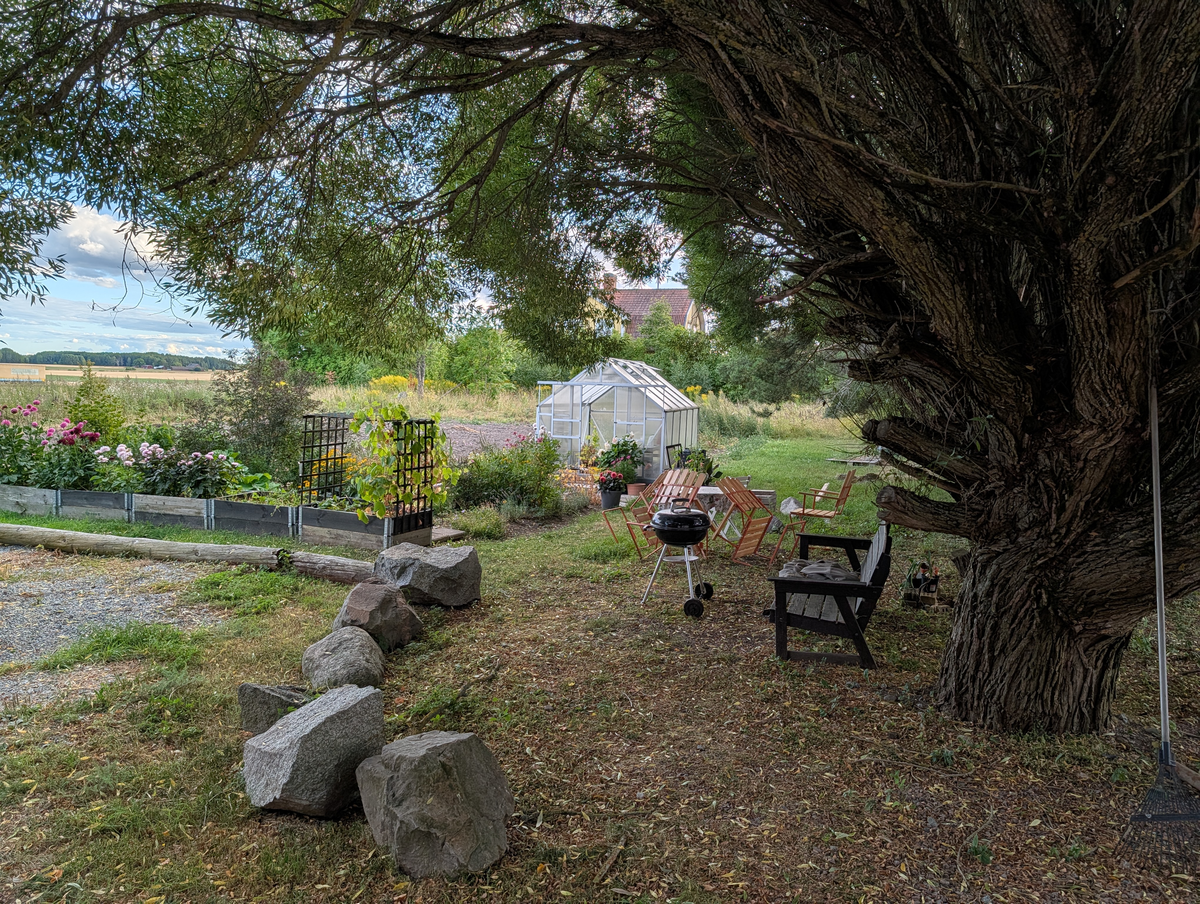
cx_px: 600
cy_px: 452
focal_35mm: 24
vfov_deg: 56.9
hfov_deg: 71.5
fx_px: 833
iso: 19
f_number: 1.68
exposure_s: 1/2717
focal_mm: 6.9
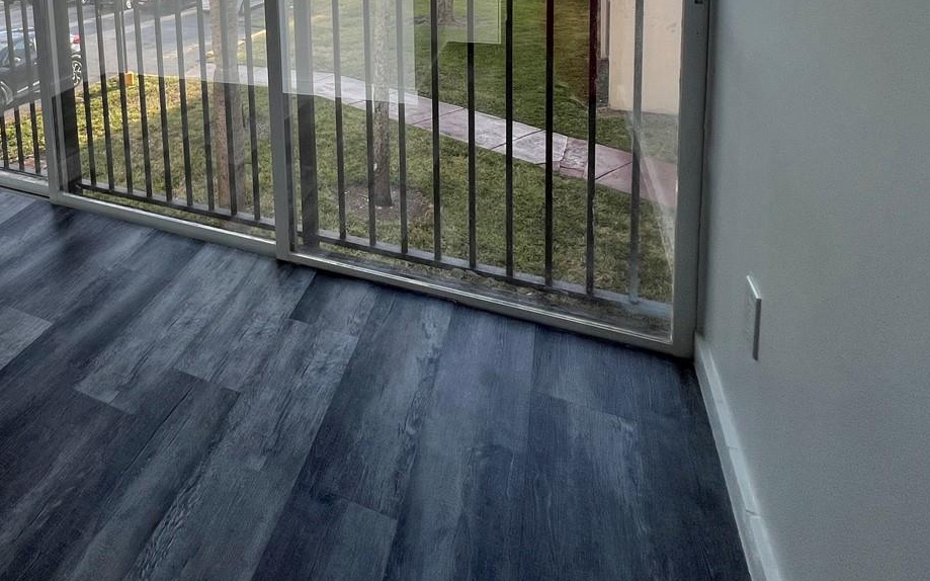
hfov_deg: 66.6
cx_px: 163
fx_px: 608
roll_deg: +4.1
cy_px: -14
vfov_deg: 43.0
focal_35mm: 24
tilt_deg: -7.0
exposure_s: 1/129
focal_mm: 1.57
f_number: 1.8
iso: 32
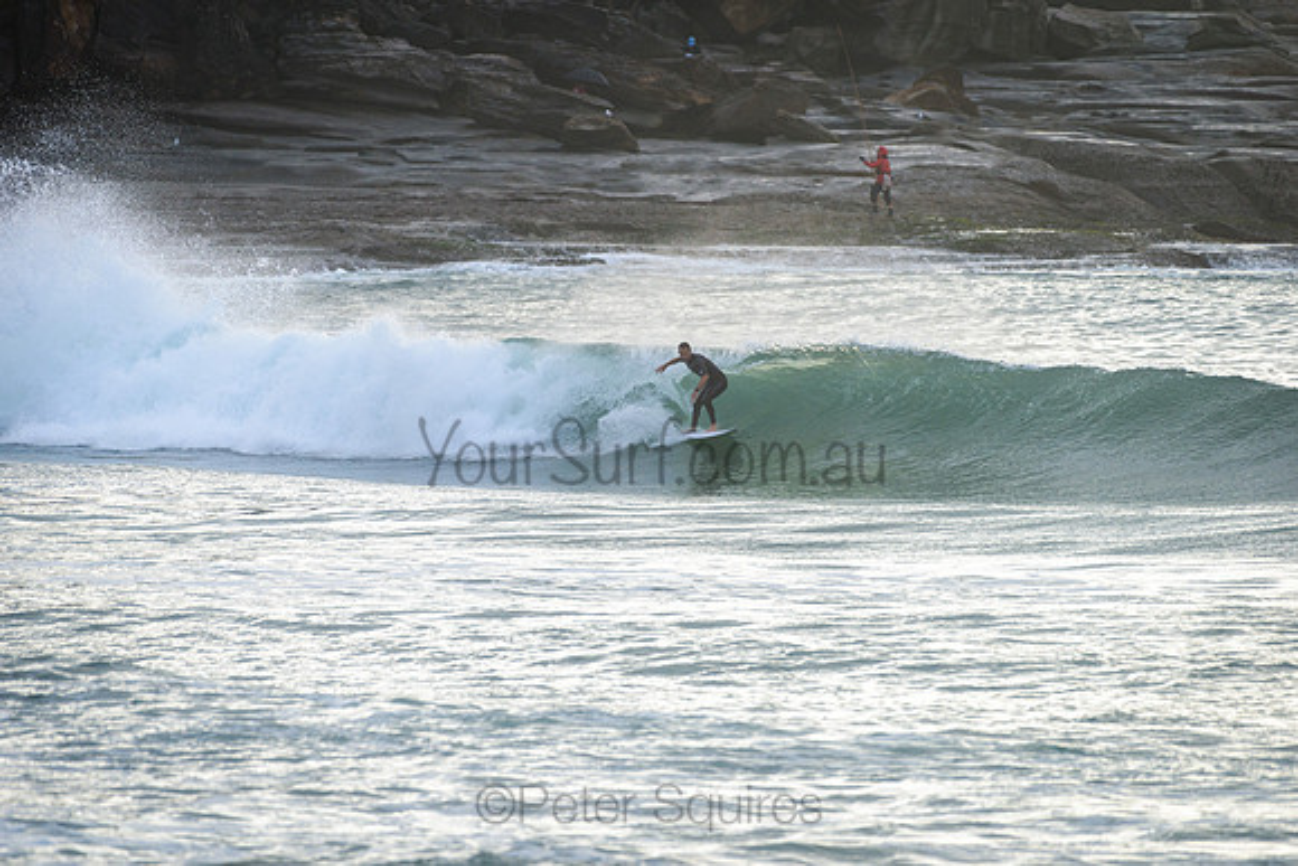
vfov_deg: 2.7
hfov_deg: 4.1
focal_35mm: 503
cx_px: 649
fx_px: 18133
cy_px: 433
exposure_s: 1/1000
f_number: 5.6
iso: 320
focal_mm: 500
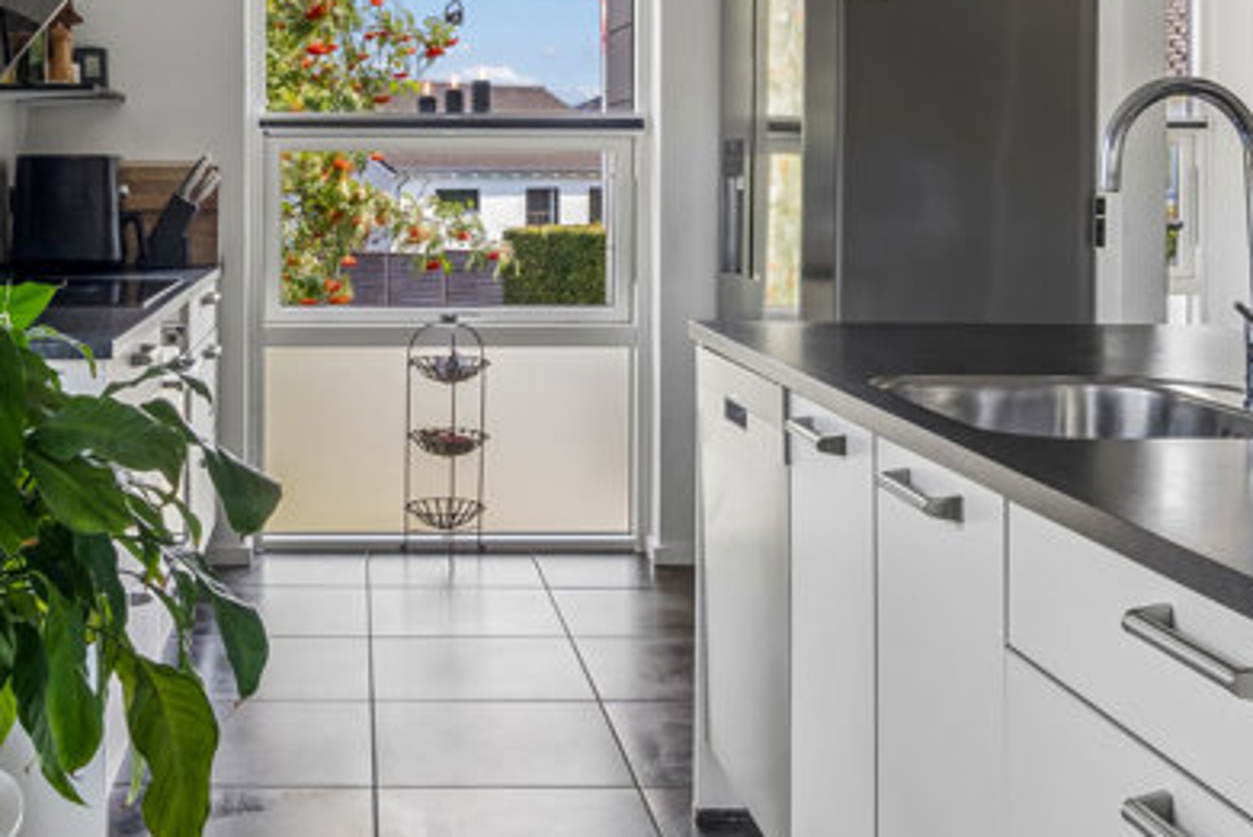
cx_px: 375
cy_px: 194
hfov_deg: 41.9
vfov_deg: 28.7
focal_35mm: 46
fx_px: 1602
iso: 200
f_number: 8
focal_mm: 15
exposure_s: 1/40
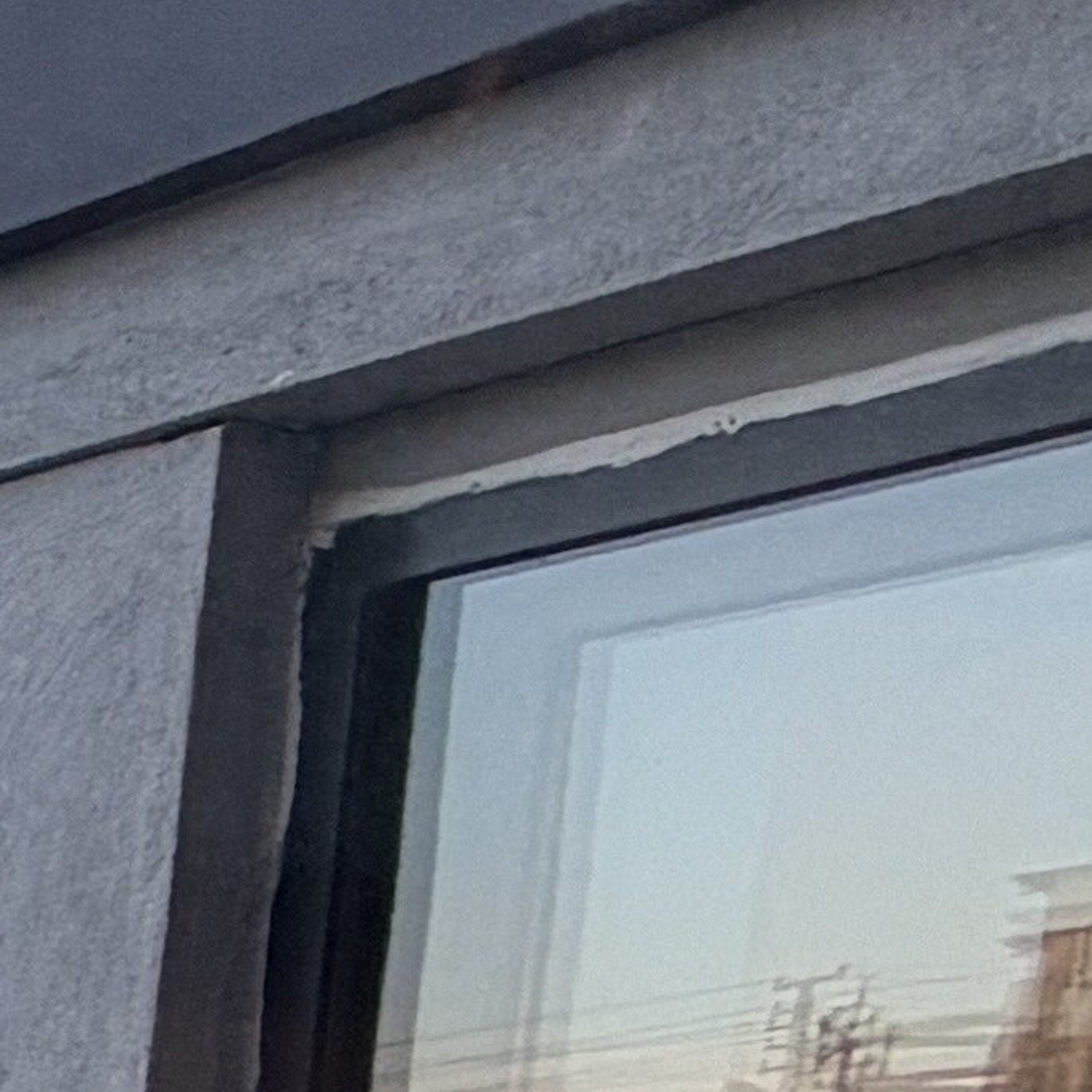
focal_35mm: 103
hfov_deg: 10.0
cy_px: 1950
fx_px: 3676
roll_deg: -0.4
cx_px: -2547
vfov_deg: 14.8
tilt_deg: -7.4
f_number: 2.2
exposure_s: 1/100
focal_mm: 2.22
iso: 32
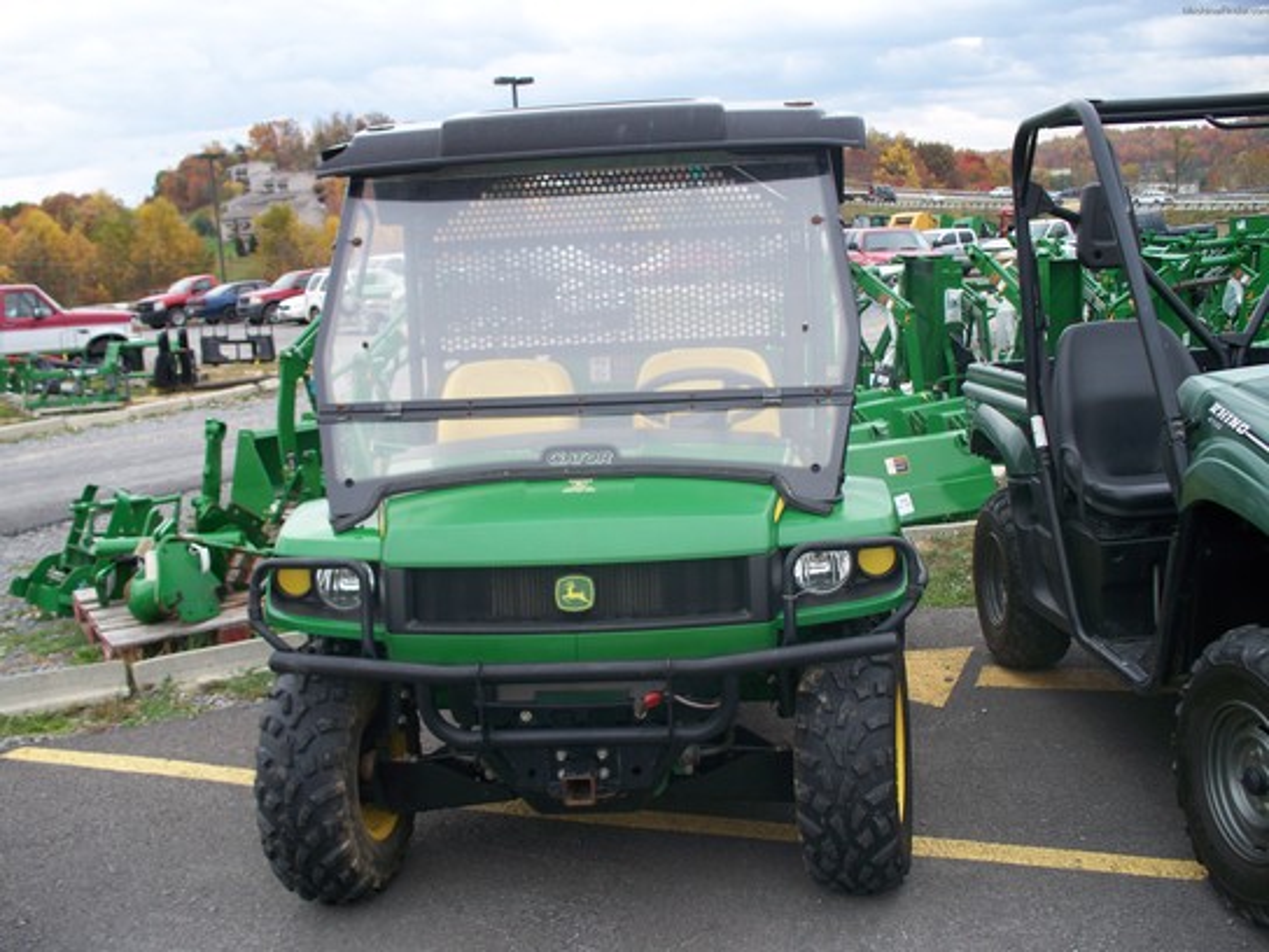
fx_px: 1320
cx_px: 634
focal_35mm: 36
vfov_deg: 39.7
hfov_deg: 51.4
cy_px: 476
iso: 64
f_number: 2.8
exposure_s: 1/250
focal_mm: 7.54
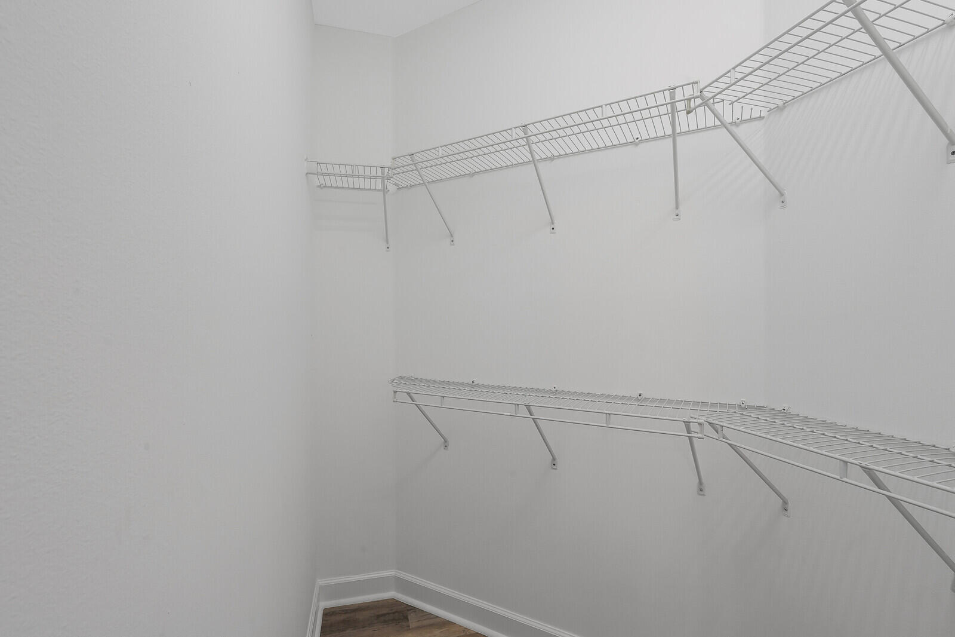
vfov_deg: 73.7
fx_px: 424
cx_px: 478
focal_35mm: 16
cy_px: 318
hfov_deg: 96.7
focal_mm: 16
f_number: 11
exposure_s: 1/10
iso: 320
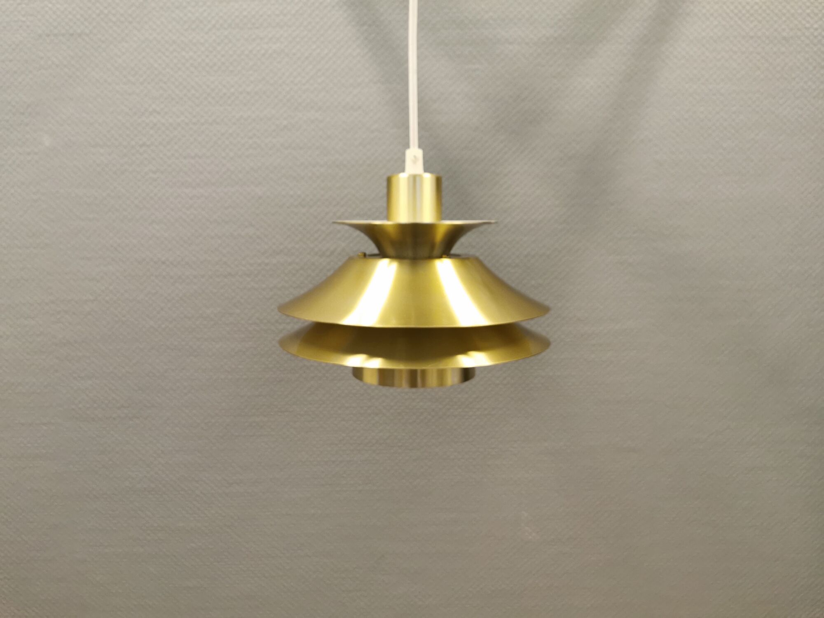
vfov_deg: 51.4
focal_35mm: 27
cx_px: 412
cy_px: 309
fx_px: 643
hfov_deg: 65.3
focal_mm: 5.56
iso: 200
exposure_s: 1/50
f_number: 1.6
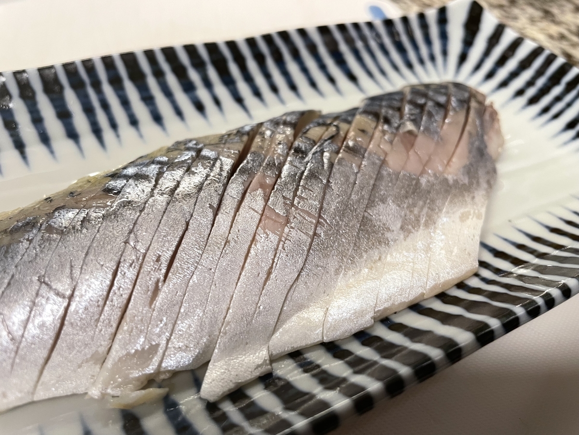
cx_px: 290
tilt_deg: -44.7
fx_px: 435
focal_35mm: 26
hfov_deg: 67.3
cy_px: 218
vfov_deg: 53.1
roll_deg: -8.0
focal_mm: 4.2
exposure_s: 1/62
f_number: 1.6
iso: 80
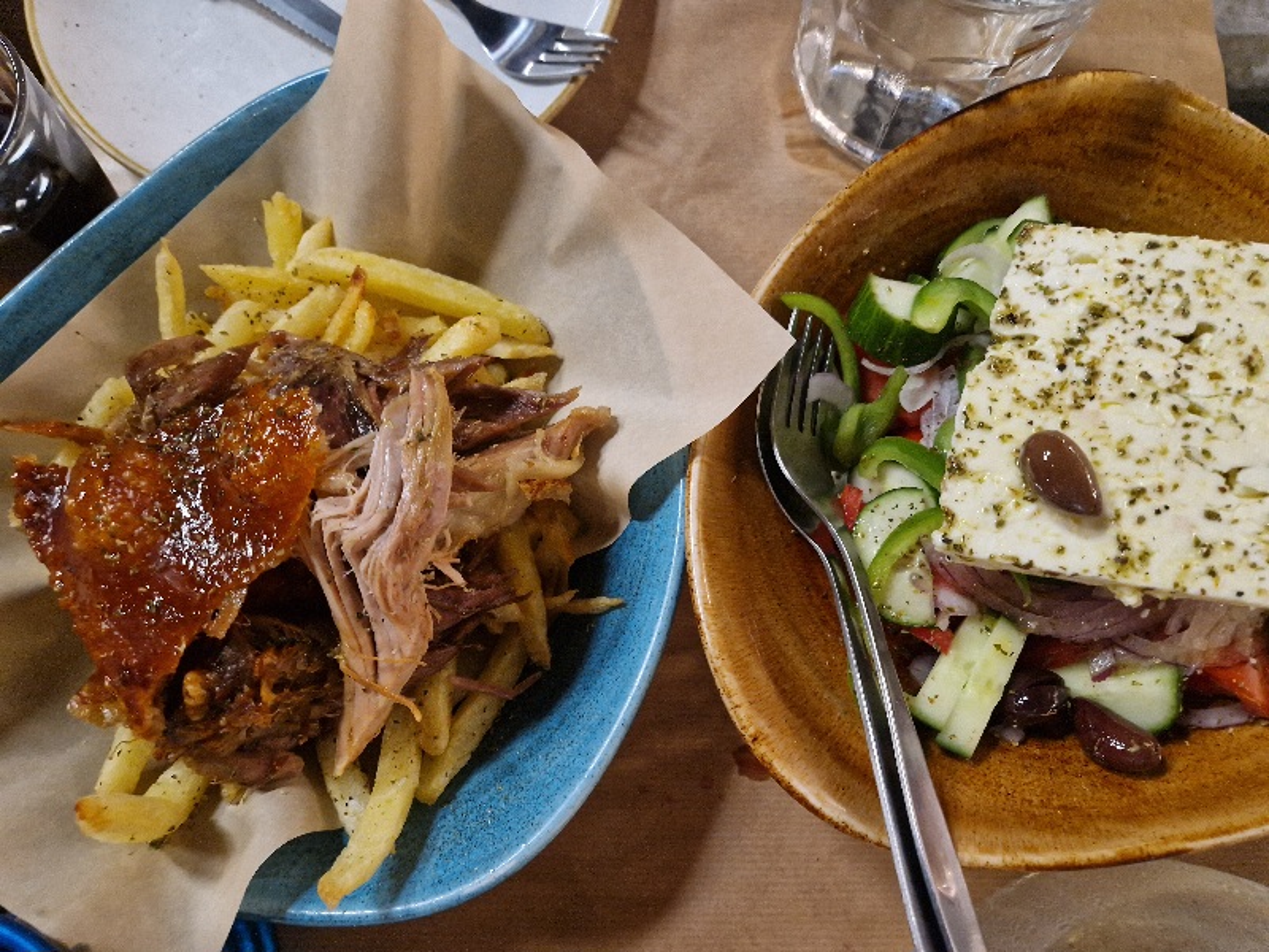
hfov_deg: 73.9
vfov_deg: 58.9
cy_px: 476
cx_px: 634
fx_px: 843
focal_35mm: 23
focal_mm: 5.4
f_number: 1.8
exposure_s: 1/25
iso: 640
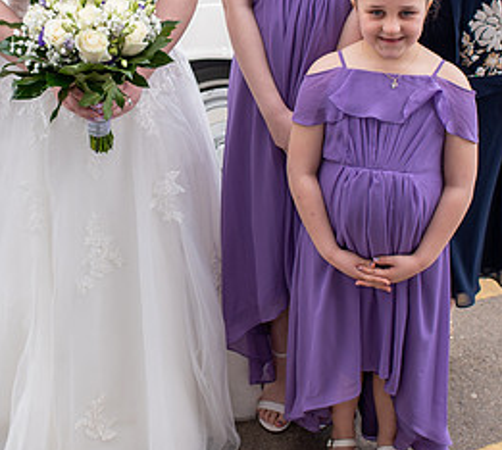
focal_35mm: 88
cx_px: 150
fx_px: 1371
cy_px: 90
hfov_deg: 20.6
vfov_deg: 18.5
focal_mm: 35
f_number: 4
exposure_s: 1/250
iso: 100
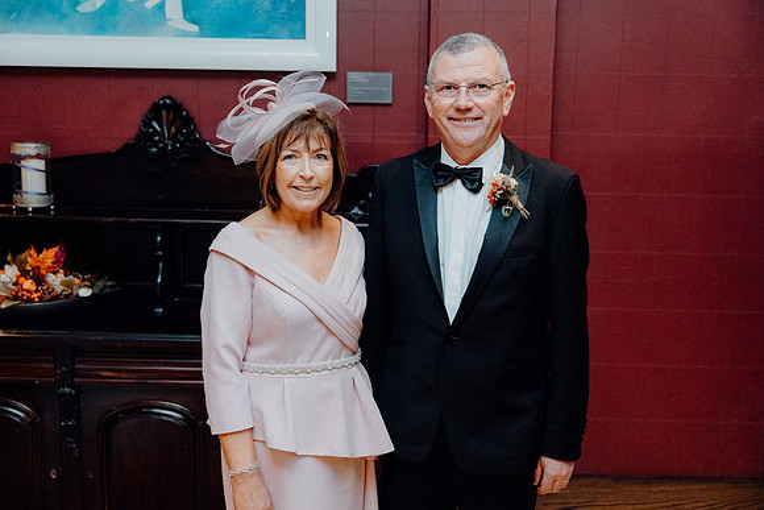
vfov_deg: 29.3
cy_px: 255
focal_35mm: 46
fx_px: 976
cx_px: 382
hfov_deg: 42.7
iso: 3200
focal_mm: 46
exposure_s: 1/160
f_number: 3.5
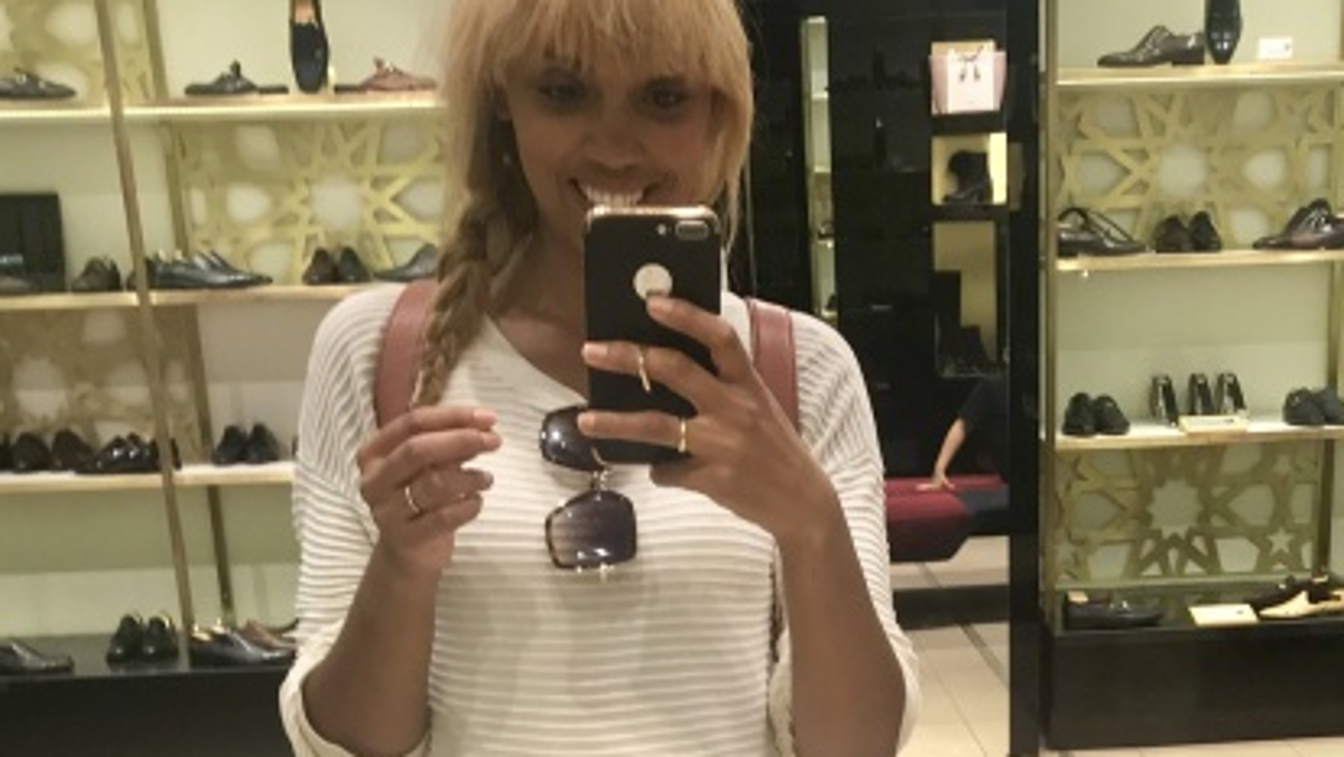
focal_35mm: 59
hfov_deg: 35.3
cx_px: 838
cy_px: 1030
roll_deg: +2.6
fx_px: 2103
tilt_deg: -19.4
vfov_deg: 18.7
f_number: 1.8
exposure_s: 1/50
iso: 32
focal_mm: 3.99
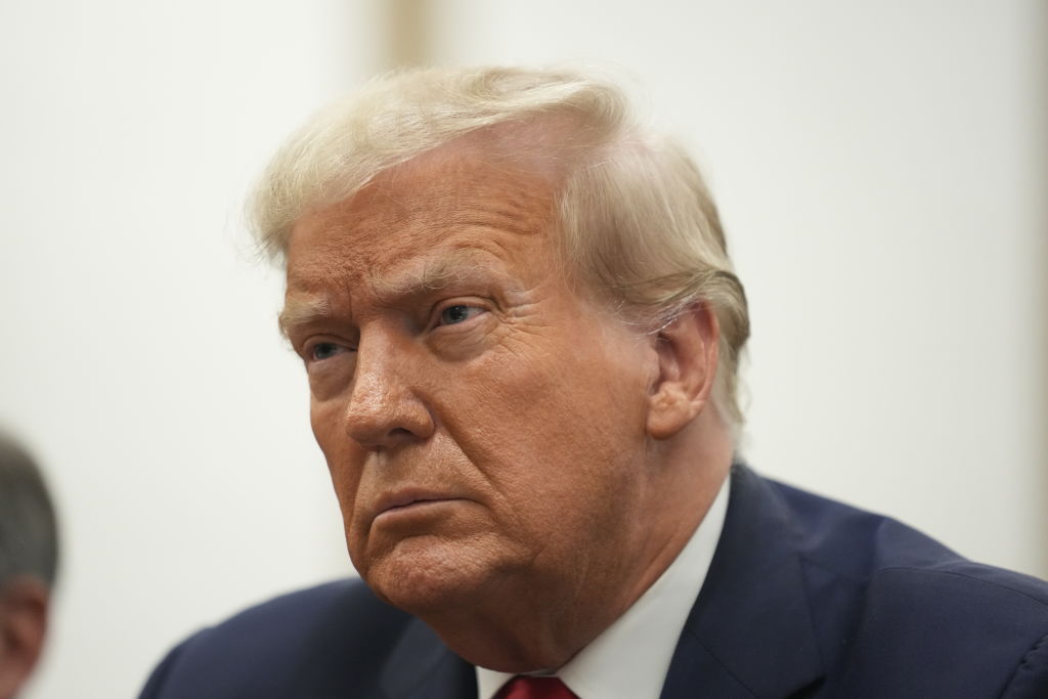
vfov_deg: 6.9
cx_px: 524
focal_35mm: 200
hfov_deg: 10.3
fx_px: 5823
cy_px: 350
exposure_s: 1/250
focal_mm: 200
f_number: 2.8
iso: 4000
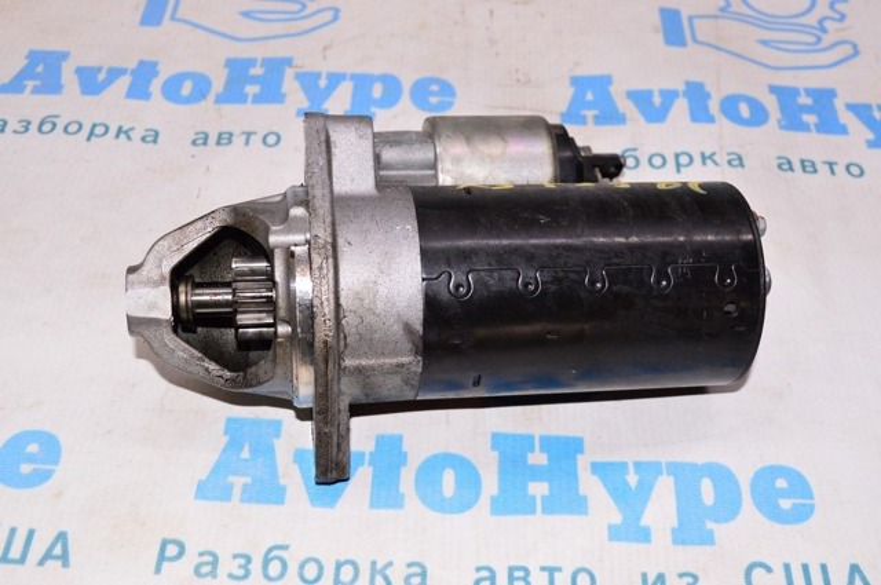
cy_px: 292
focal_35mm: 45
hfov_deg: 43.7
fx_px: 1100
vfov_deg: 29.8
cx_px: 440
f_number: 8
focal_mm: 30
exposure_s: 1/200
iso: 1600
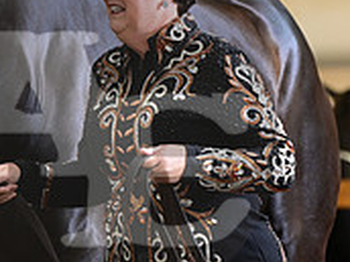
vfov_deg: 2.3
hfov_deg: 3.1
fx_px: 6552
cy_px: 139
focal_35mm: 648
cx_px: 83
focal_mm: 200
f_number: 5.6
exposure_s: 1/200
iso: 2500
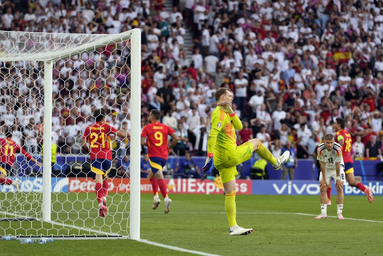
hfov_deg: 10.3
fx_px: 2127
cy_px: 128
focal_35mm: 200
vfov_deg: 6.9
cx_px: 192
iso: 1600
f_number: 4
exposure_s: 1/2000
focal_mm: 200
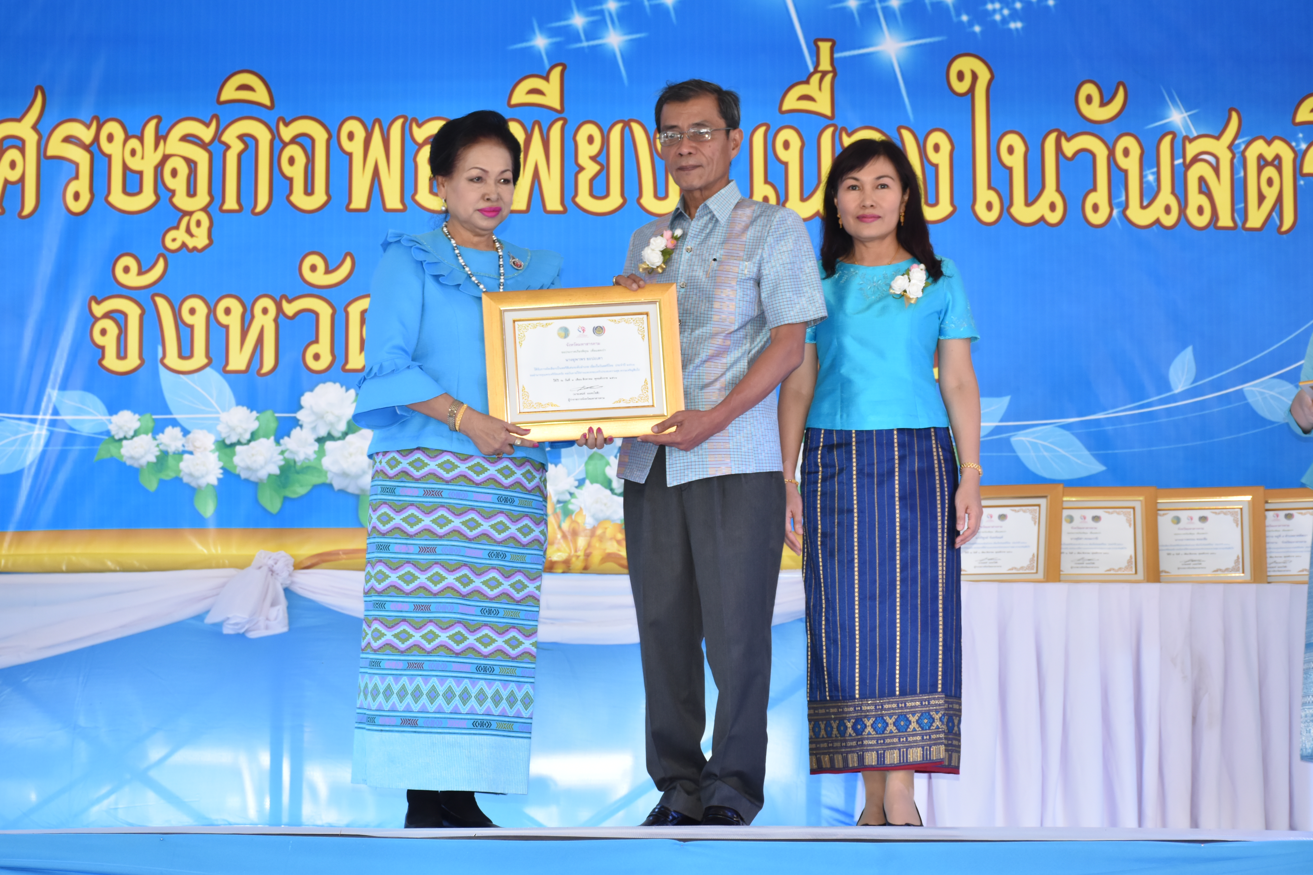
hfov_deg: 26.0
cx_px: 656
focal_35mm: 78
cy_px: 438
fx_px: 2845
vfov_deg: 17.5
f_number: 7.1
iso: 800
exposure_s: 1/200
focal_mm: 52
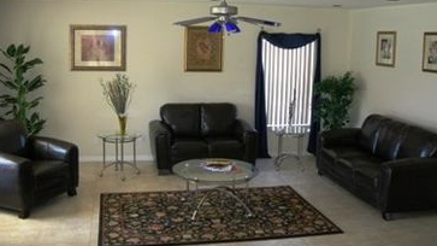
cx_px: 217
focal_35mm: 42
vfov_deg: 28.3
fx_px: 487
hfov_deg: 48.4
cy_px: 112
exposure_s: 1/30.1
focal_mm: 7.8
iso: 124
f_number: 2.8
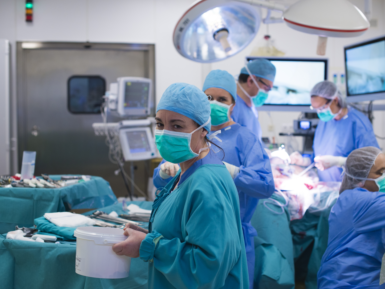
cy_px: 146
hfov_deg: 34.9
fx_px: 612
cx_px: 208
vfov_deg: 26.6
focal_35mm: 55
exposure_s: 1/320
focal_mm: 50
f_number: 3.2
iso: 800
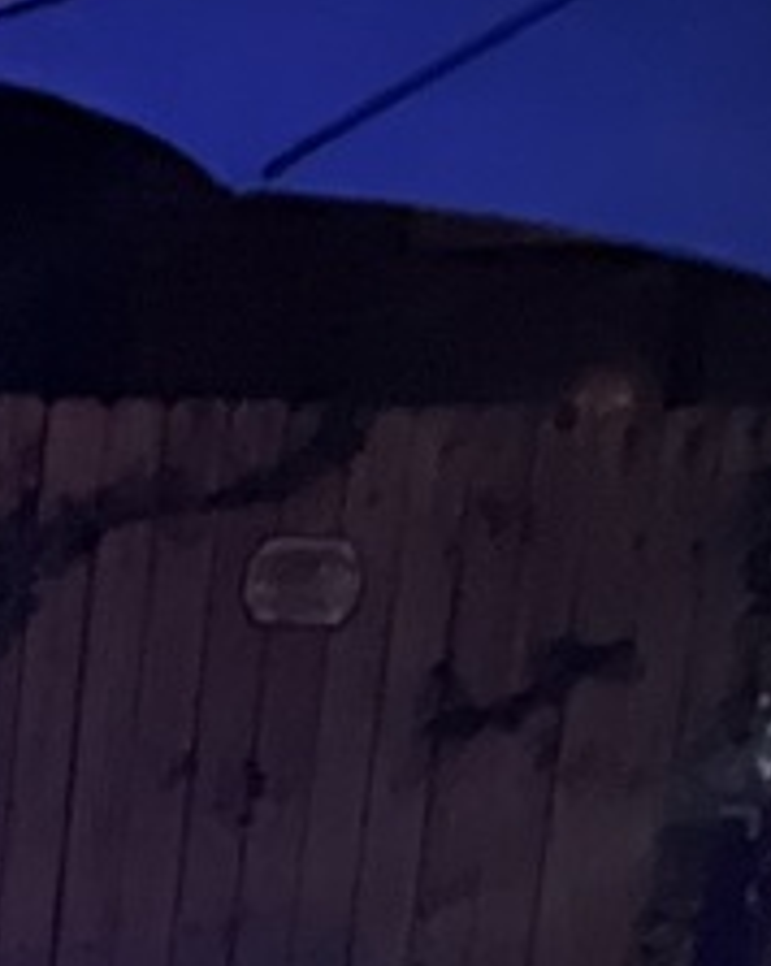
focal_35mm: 164
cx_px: -1018
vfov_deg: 9.8
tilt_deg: -23.8
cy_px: 2629
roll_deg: -0.1
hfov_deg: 8.6
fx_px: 4684
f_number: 1.6
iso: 1600
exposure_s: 1/15
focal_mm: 4.2
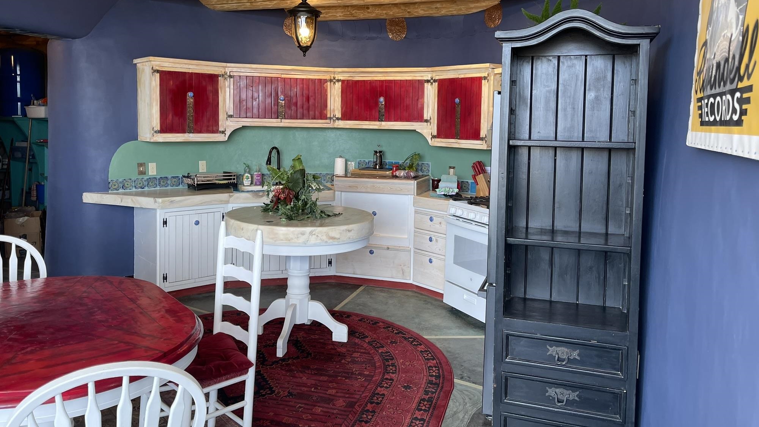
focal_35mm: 29
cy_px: 159
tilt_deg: -4.0
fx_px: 584
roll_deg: -1.5
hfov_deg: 66.1
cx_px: 376
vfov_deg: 39.9
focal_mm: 5.1
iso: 80
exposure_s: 1/120
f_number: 1.6
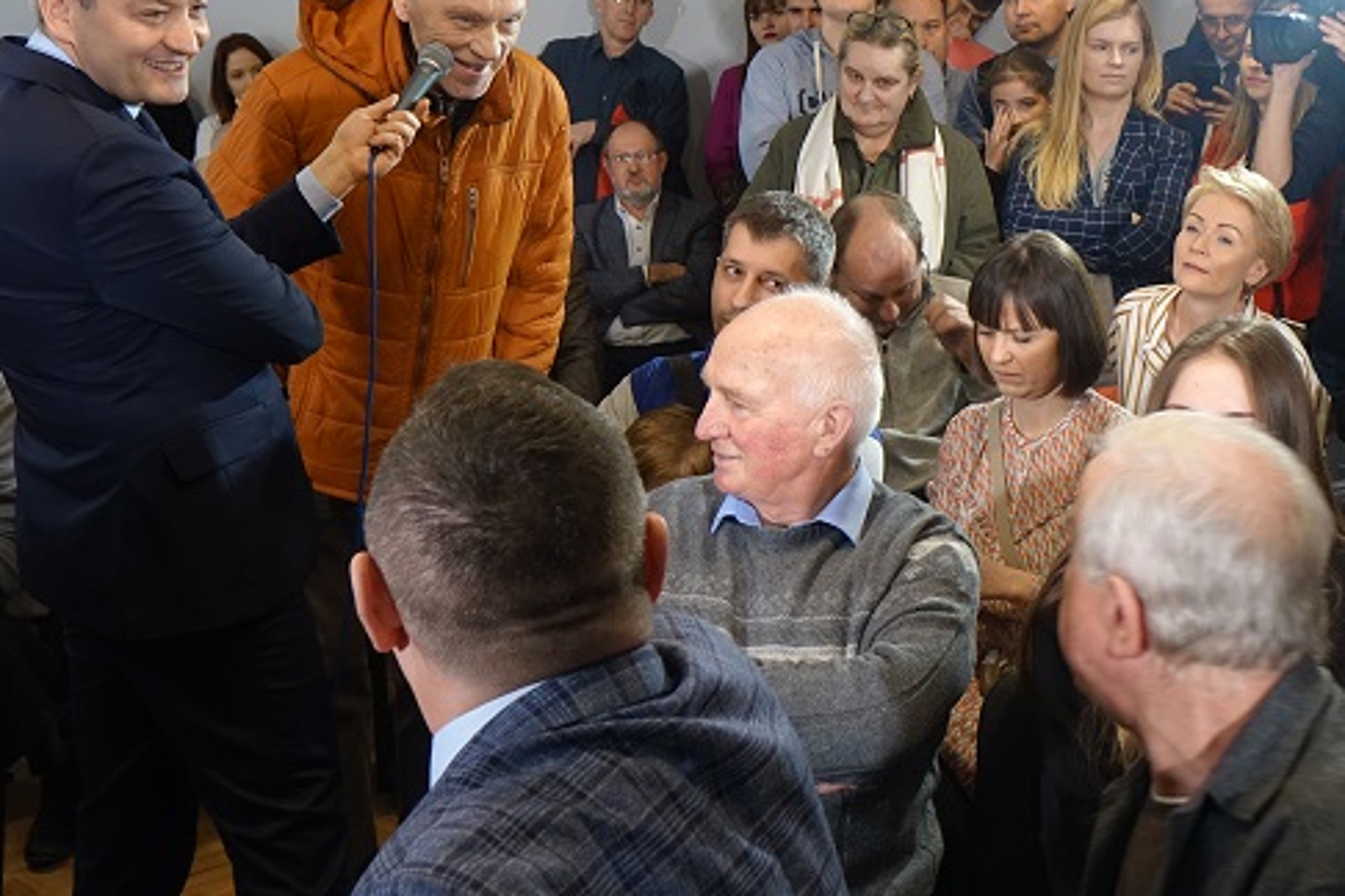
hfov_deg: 38.0
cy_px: 394
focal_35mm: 51
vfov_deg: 26.5
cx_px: 999
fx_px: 1905
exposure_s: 1/40
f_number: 2.8
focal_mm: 11.35
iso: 500
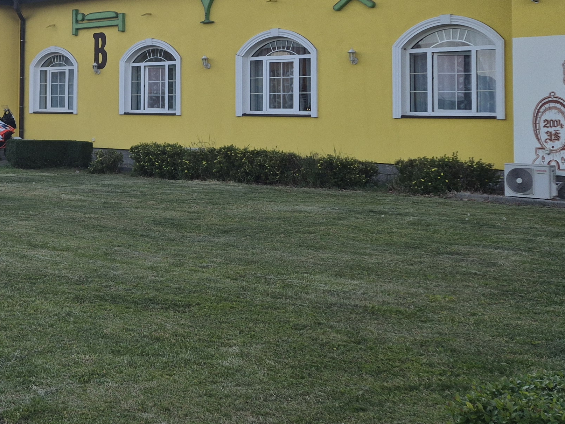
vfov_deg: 25.0
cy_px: 55
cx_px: -55
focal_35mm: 57
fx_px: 930
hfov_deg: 30.3
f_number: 1.8
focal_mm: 5.4
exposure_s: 1/180
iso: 50
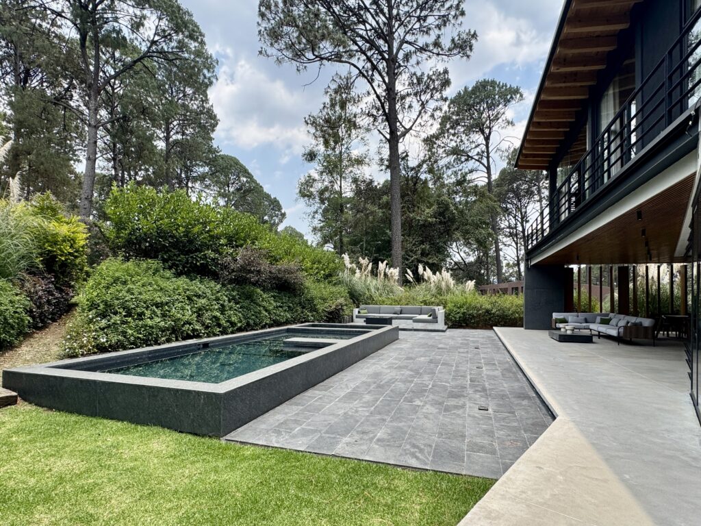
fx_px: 284
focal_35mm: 14
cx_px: 350
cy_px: 263
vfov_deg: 85.7
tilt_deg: +0.4
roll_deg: -0.6
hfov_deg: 102.1
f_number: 2.2
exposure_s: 1/727
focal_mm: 2.22
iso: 50
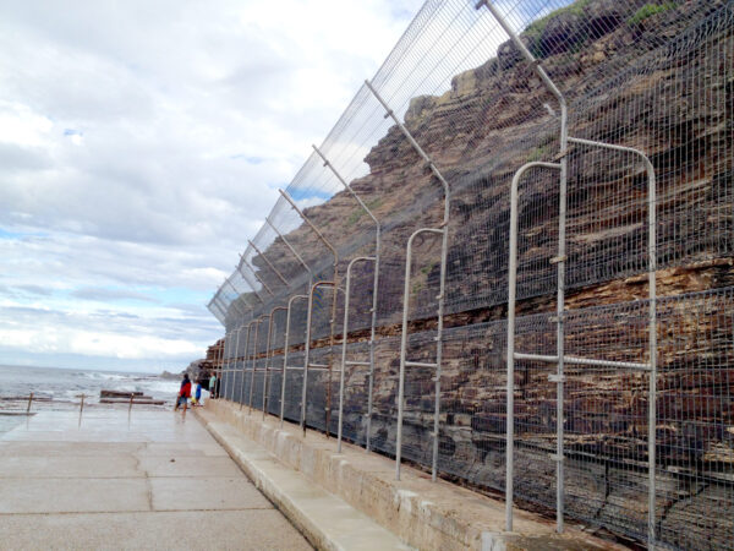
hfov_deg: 52.6
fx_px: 742
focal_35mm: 35
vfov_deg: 40.7
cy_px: 276
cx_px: 367
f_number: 2.4
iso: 50
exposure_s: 1/1004
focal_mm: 4.28
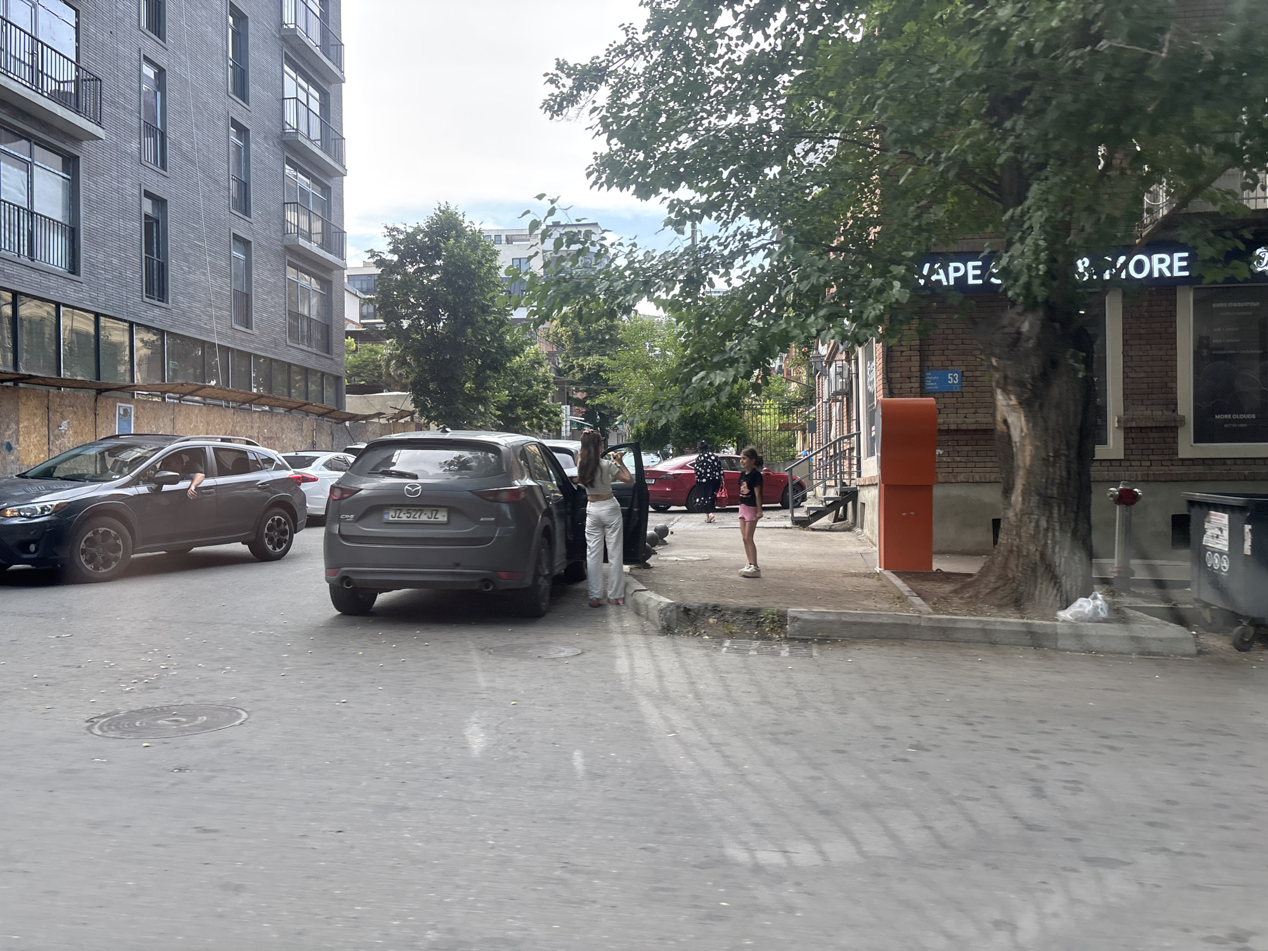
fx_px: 952
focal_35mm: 26
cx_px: 634
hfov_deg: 67.3
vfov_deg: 53.1
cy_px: 476
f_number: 1.6
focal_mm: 5.96
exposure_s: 1/121
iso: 40
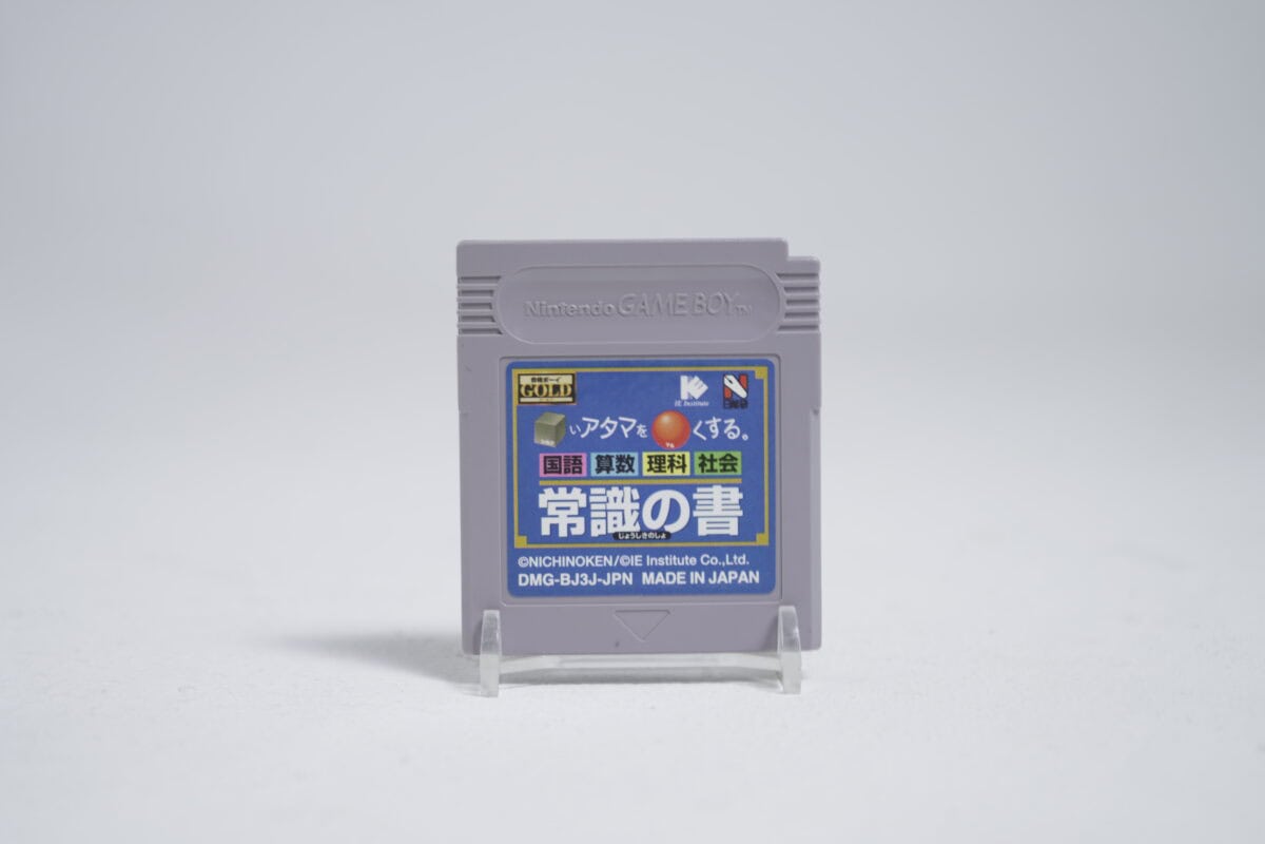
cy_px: 422
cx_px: 632
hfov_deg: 29.2
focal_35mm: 69
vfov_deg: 19.7
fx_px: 2424
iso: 100
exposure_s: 1/5
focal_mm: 69
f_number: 5.6
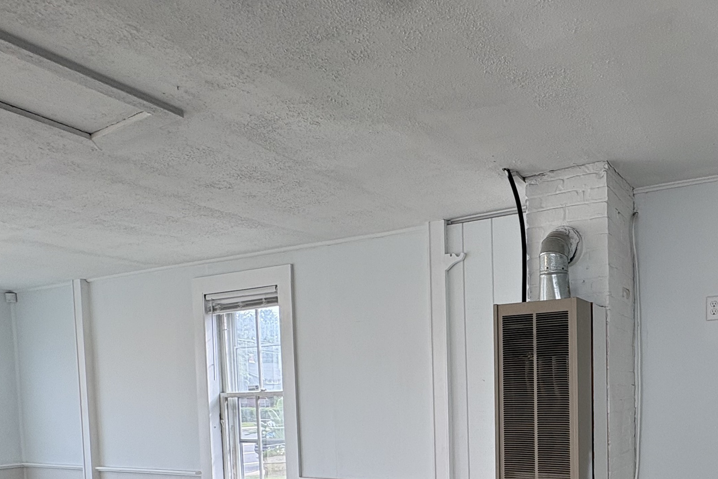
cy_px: 430
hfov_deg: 59.9
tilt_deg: -3.0
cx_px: 582
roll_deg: +0.7
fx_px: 558
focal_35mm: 28
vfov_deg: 42.6
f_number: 2.2
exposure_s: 1/120
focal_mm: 2.22
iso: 80
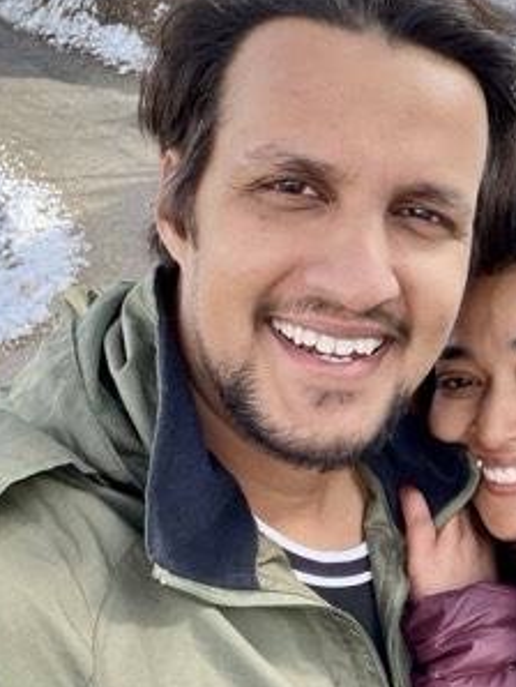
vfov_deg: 35.3
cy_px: 263
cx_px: 579
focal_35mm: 54
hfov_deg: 25.0
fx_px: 1072
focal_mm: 2.71
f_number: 2.2
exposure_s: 1/264
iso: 32
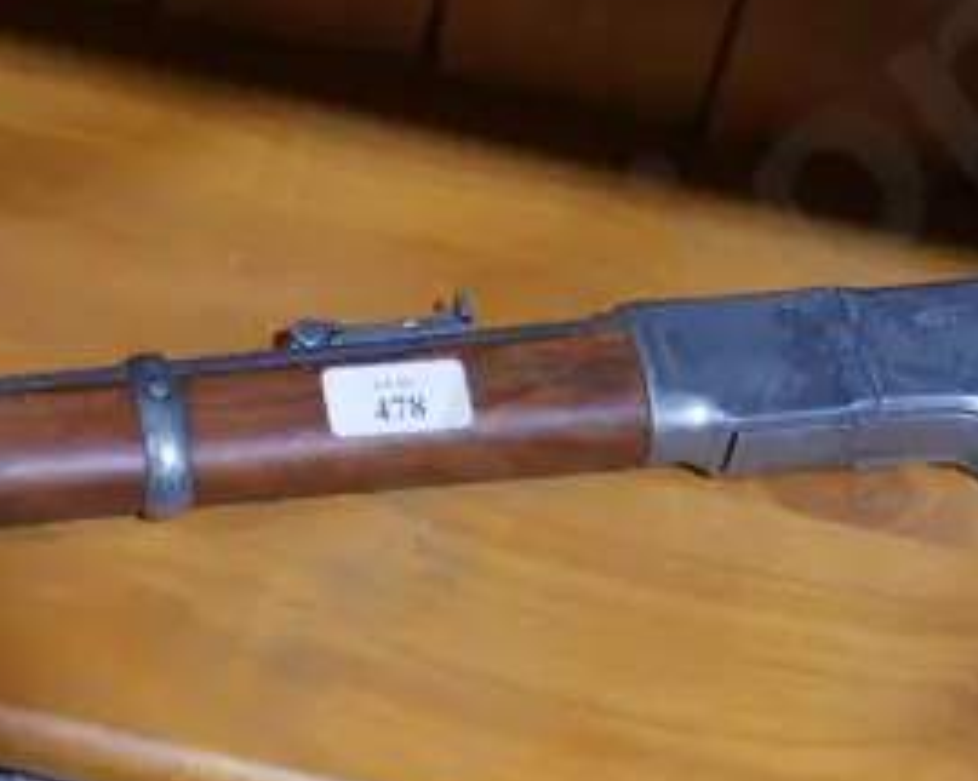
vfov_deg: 14.8
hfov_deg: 18.4
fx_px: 3009
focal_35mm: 104
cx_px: 404
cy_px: 519
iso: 400
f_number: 3.5
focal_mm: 14
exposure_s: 1/60
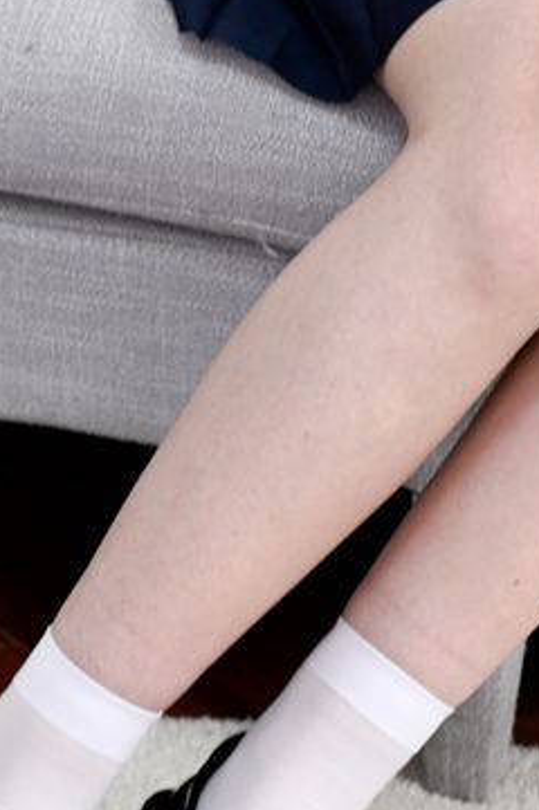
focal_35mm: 213
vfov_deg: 9.5
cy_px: -301
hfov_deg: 6.4
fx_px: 4792
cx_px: 391
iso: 800
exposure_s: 1/125
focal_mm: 50
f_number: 5
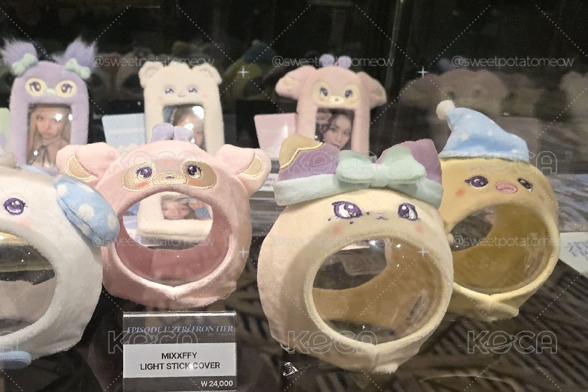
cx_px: 183
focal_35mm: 39
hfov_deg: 48.5
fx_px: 637
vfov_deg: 34.0
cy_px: 252
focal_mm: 6.3
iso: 800
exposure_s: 1/120
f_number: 1.7
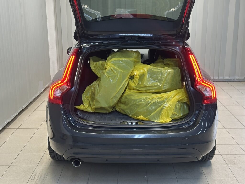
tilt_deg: -13.9
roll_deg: +0.9
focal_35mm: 48
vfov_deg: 30.3
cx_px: 122
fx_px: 340
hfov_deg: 39.7
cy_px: 92
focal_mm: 6.86
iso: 100
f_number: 1.78
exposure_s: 1/50
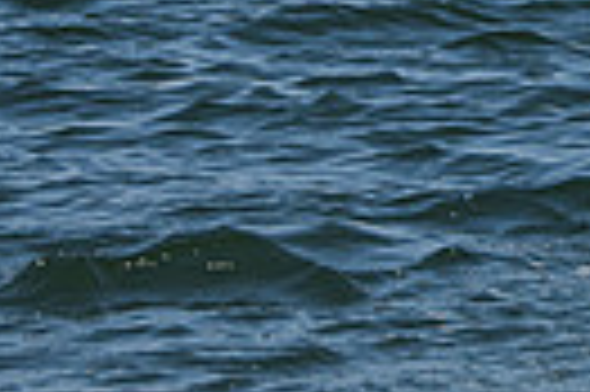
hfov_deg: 5.5
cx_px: 1074
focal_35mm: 370
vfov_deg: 3.7
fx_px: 6056
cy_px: -360
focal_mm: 66
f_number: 6
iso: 250
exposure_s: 1/1250
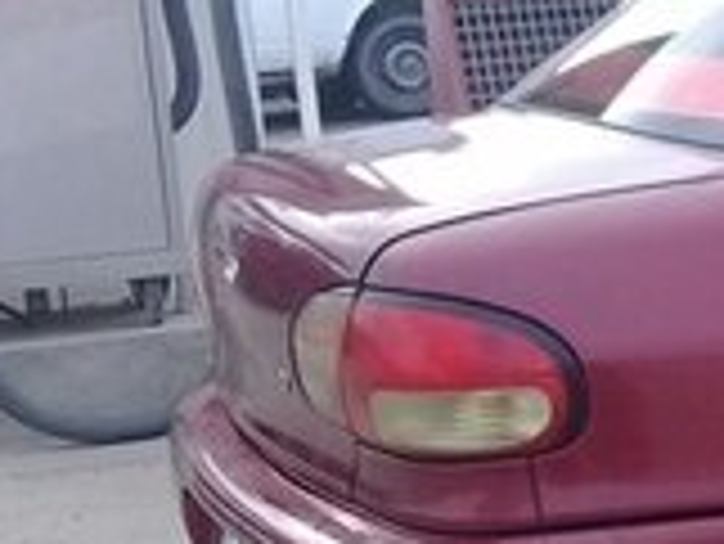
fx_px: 2658
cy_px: 321
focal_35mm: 127
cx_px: 1363
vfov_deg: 11.7
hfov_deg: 13.6
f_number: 2.2
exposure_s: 1/131
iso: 50
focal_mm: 3.3
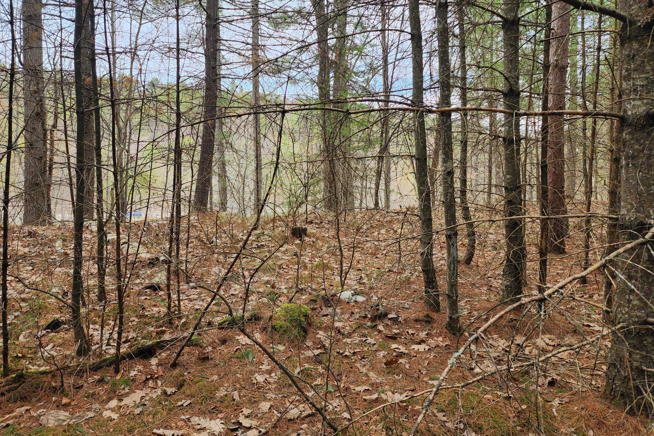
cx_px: 319
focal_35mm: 25
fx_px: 454
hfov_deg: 71.5
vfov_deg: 51.0
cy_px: 180
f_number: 1.8
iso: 25
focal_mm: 6.4
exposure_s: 1/180
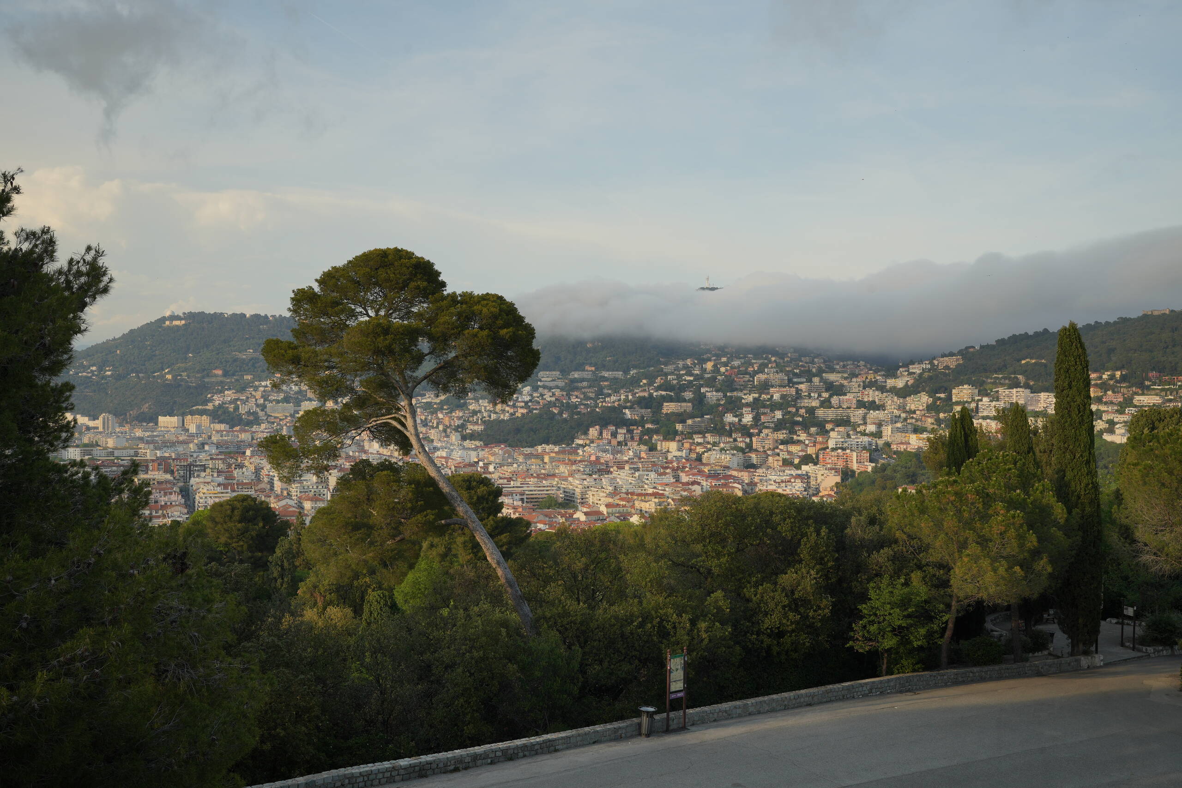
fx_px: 1149
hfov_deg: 54.4
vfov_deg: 37.9
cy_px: 394
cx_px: 591
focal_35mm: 35
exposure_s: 1/60
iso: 100
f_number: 10
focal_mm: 35
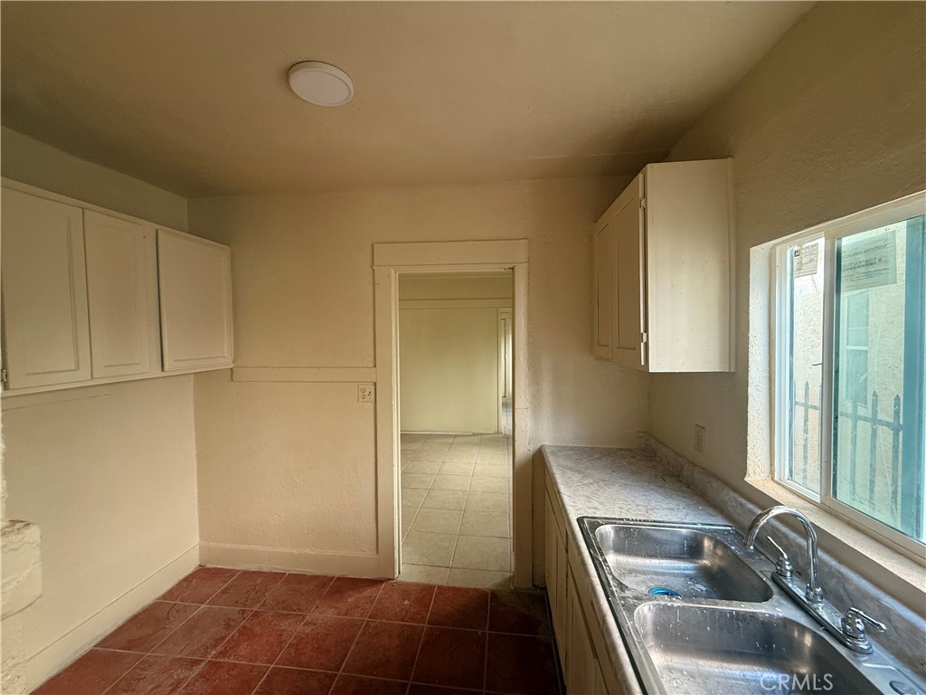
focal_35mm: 14
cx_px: 463
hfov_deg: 102.1
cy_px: 348
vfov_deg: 85.7
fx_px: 375
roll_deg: +0.3
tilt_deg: -0.5
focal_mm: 2.22
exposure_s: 1/99
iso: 200
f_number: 2.2
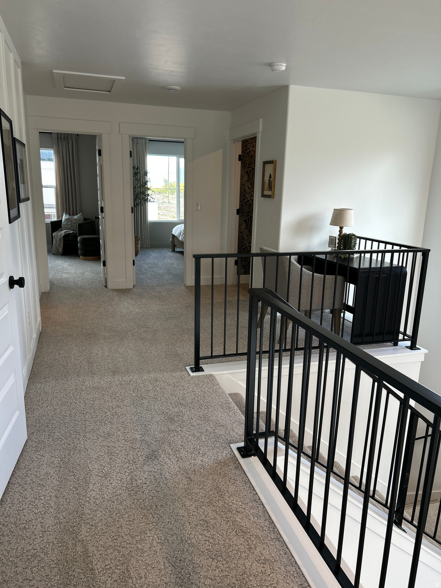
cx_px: 220
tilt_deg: -15.1
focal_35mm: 26
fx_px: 442
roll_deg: -1.3
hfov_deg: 53.1
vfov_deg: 67.3
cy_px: 294
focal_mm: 5.7
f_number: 1.5
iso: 50
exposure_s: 1/131
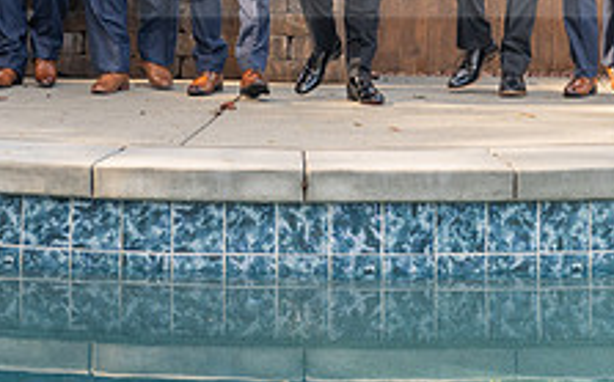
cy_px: -235
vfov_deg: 11.2
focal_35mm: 111
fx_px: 1856
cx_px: 252
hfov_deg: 18.8
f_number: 6.3
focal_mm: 27
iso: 320
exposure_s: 1/160
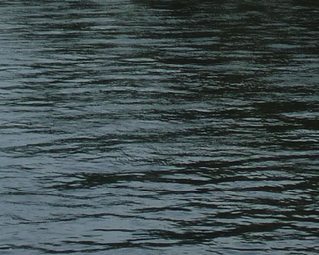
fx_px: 1924
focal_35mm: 204
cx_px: -186
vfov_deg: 7.3
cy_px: -220
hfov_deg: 9.2
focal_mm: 6.9
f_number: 5.6
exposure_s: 1/500
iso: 80
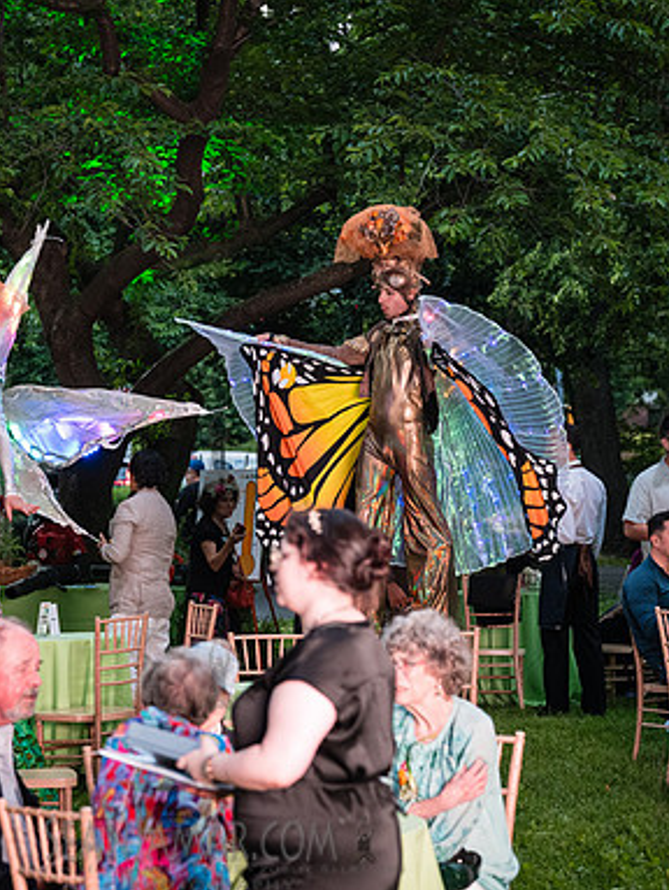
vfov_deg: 16.3
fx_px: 3113
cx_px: 216
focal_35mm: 121
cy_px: 446
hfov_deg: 12.2
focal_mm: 83
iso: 6400
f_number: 4
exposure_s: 1/200
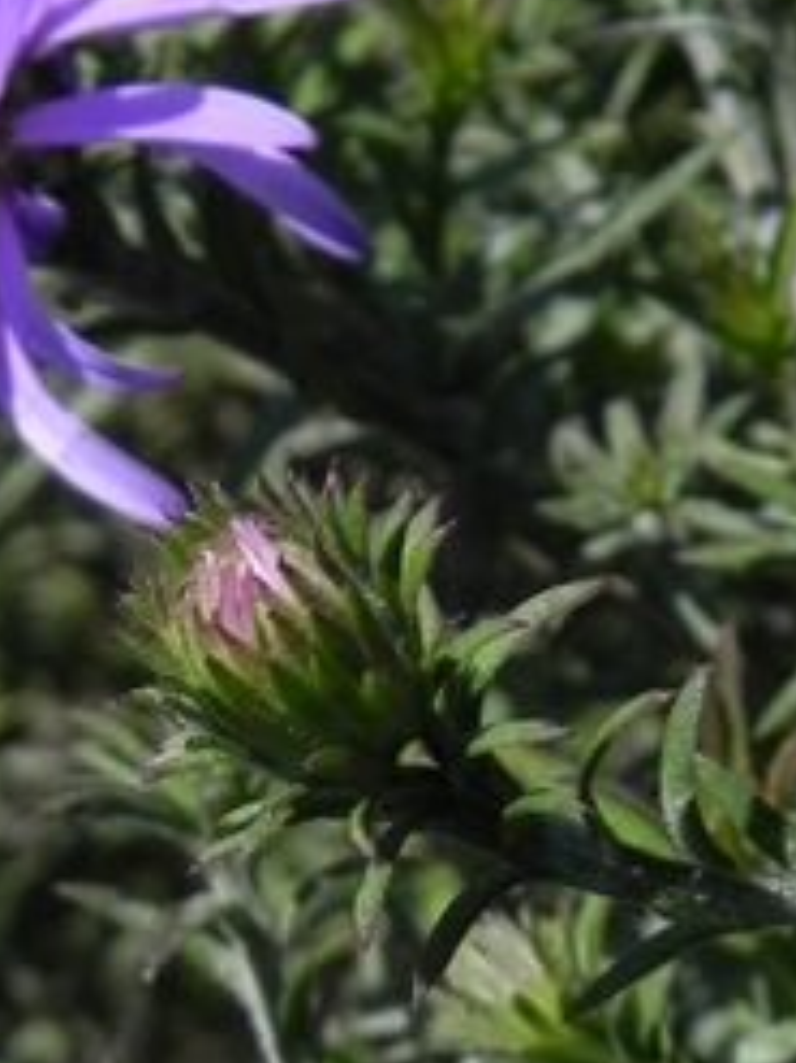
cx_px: -383
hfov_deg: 10.8
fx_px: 4081
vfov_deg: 14.7
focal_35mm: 133
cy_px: 964
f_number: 5
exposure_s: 1/1000
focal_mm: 7.3
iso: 160
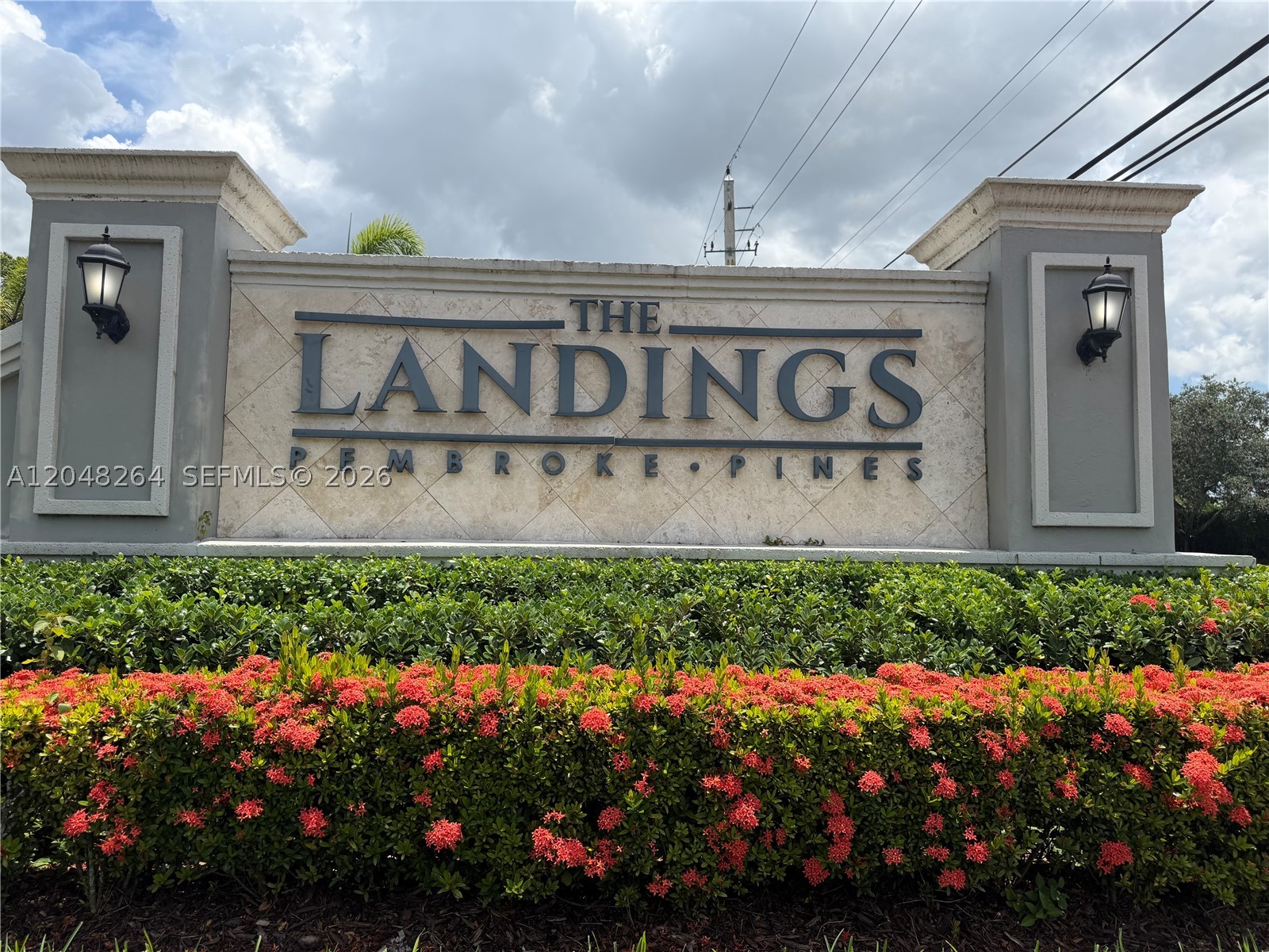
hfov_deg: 71.6
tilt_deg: +6.1
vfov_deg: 56.8
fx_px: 880
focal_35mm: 24
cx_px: 634
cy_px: 476
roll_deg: -1.0
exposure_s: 1/4673
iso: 80
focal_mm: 6.76
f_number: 1.78
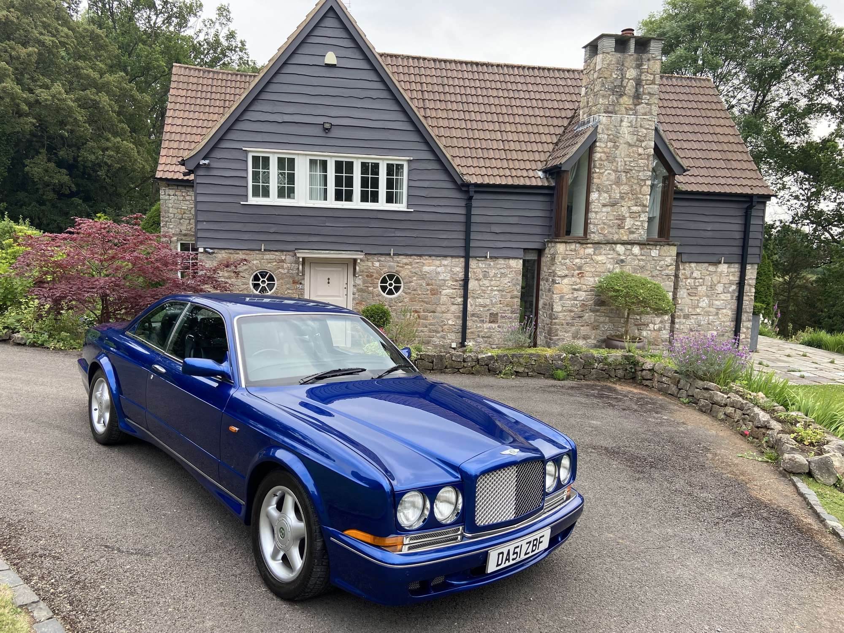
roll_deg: -0.7
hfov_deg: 67.3
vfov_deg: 53.1
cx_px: 422
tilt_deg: -6.8
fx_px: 634
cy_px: 316
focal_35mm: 26
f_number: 1.8
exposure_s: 1/479
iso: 32
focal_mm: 4.25
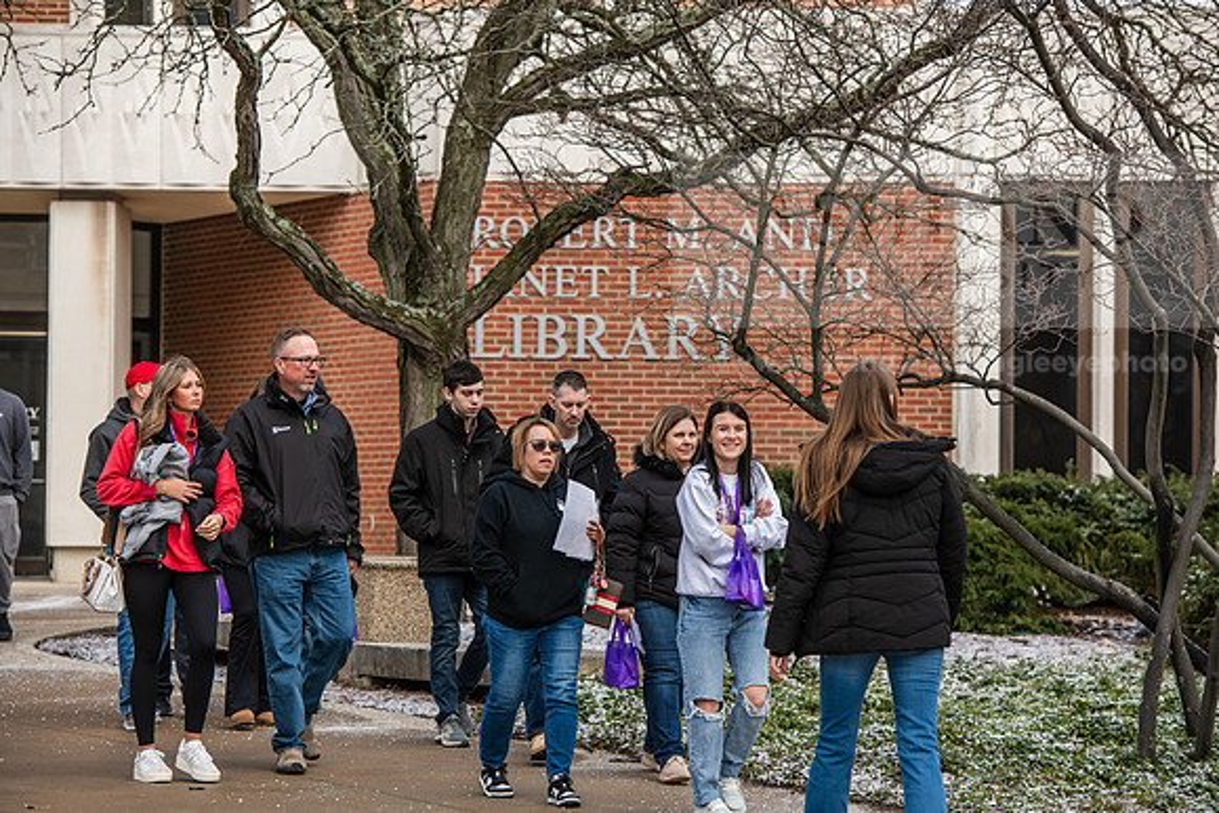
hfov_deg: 15.2
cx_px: 610
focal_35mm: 135
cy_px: 406
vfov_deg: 10.2
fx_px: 4572
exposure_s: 1/500
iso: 320
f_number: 5.6
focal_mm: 135
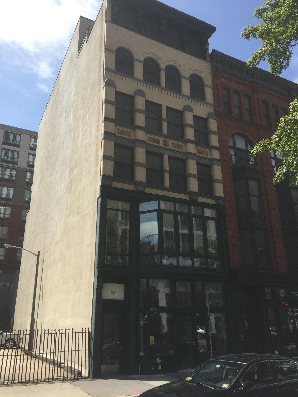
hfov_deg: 48.2
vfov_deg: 61.7
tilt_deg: +22.1
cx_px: 149
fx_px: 333
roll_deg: +1.5
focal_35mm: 29
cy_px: 198
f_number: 2.2
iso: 32
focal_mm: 4.15
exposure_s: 1/1883
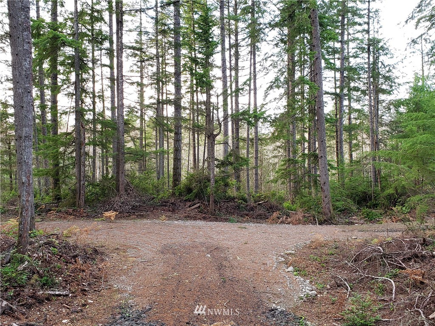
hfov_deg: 67.3
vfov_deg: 53.1
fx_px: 327
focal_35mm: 26
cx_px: 218
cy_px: 163
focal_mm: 4.3
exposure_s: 1/50
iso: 125
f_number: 2.4
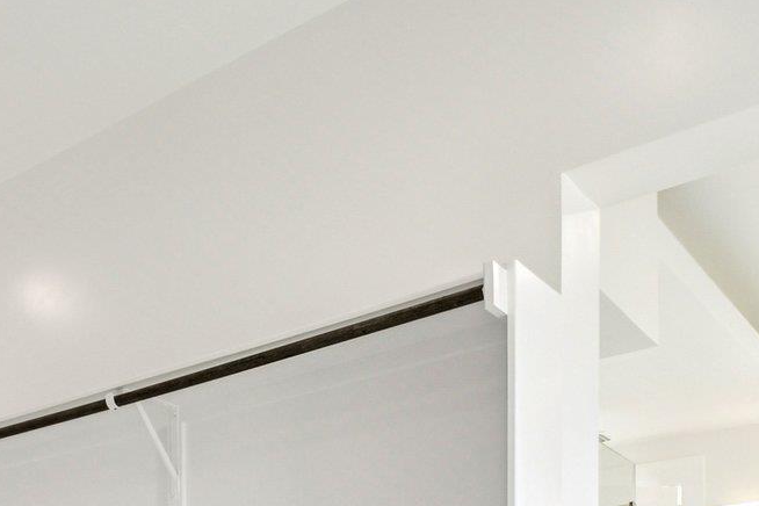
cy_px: 676
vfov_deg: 24.6
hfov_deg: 36.4
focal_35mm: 47
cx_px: -49
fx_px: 991
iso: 400
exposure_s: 1/50
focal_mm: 10
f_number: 8
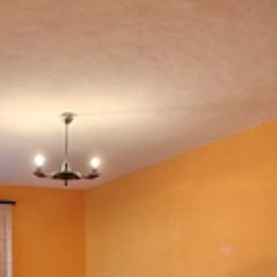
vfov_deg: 38.6
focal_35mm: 39
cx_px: 33
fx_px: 353
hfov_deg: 40.0
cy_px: 269
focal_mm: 2.3
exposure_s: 1/100
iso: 800
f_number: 2
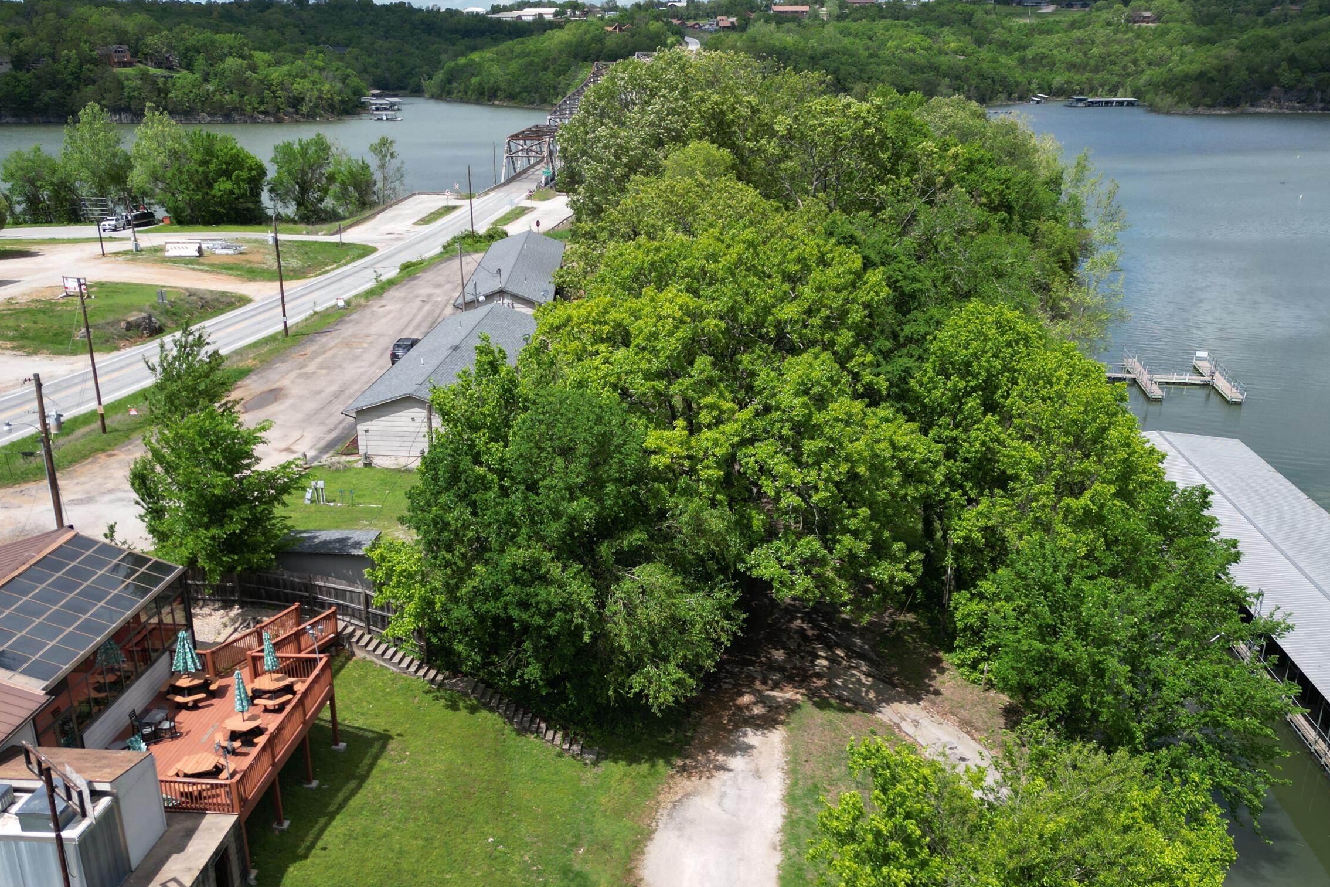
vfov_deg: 39.5
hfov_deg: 57.2
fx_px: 1219
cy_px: 593
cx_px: 659
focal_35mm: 33
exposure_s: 1/3000
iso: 110
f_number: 1.7
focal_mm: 6.72
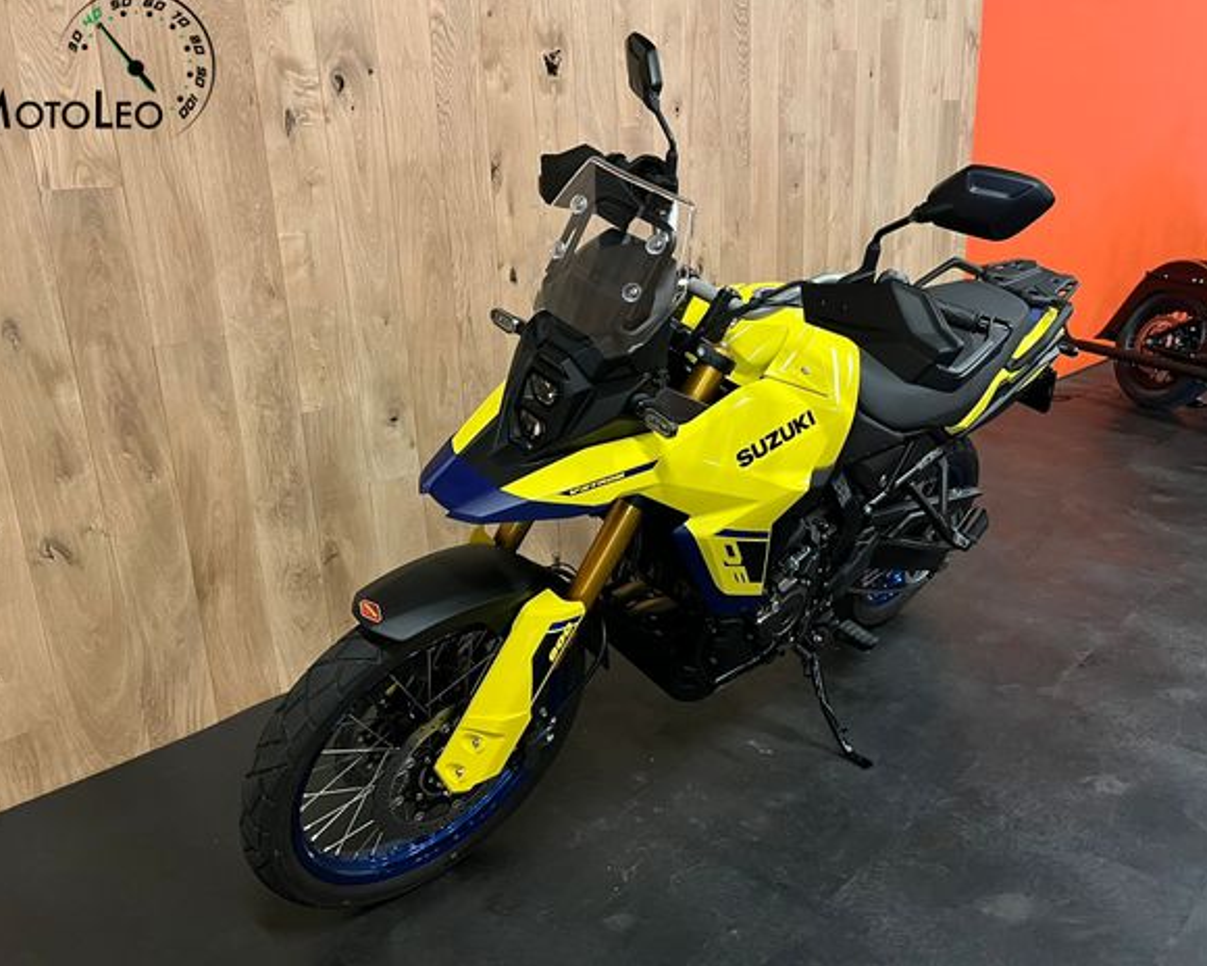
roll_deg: +1.9
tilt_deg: -17.8
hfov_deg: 62.2
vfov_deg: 51.5
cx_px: 620
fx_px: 1000
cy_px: 483
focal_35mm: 28
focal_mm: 5.1
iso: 500
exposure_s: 1/33
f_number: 1.6
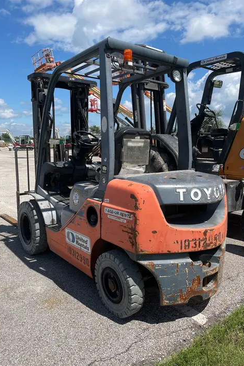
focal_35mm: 28
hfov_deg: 46.4
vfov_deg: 65.5
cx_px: 127
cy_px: 189
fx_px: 285
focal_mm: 5.1
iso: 50
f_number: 1.6
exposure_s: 1/3745
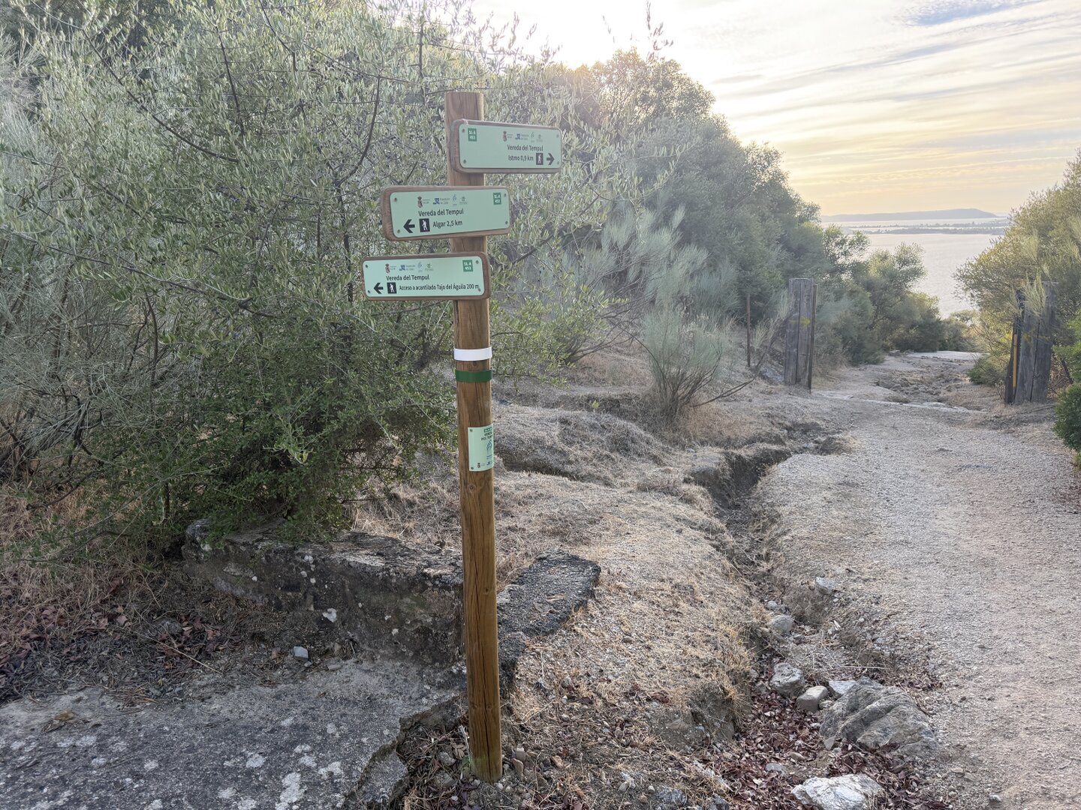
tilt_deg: -13.7
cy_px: 405
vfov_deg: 56.8
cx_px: 540
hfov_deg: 71.6
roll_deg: +1.5
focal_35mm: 24
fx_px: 749
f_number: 1.78
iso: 100
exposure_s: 1/532
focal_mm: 6.76
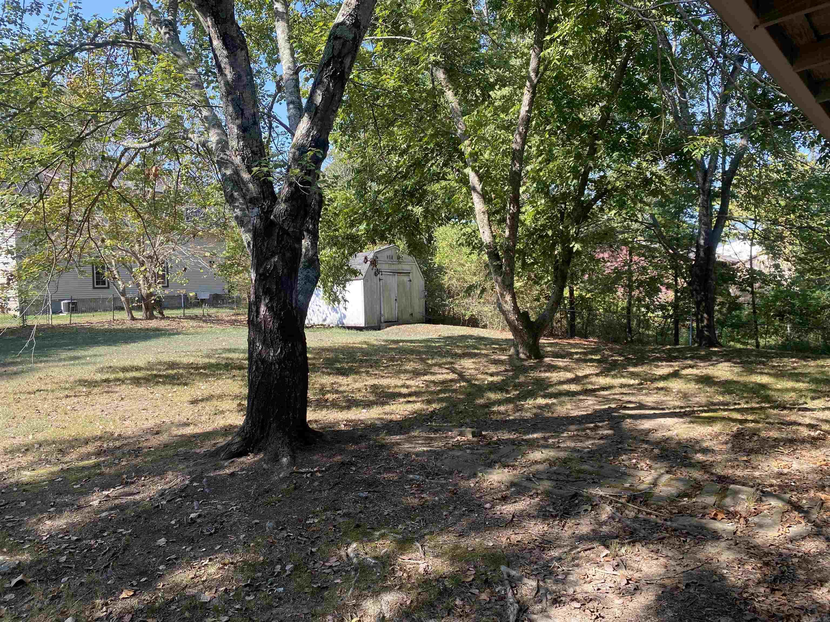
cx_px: 415
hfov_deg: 67.3
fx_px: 623
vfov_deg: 53.1
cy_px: 311
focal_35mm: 26
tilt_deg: -1.1
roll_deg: +1.3
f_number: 1.8
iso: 32
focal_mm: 4.25
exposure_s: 1/428
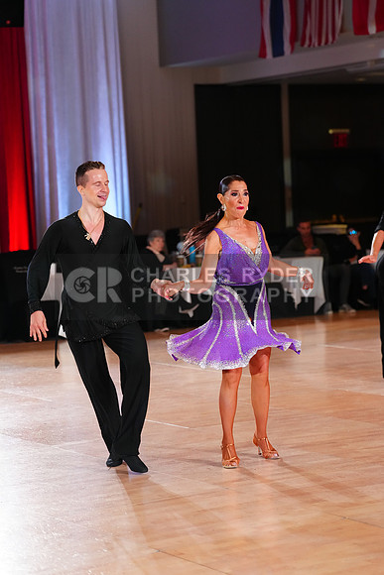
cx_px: 192
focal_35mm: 95
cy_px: 288
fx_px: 1519
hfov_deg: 14.4
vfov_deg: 21.5
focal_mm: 95
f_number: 3.2
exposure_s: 1/640
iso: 3200
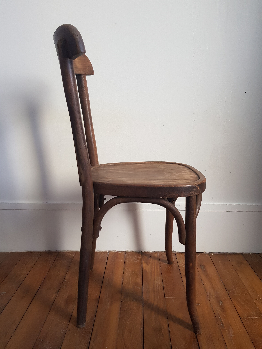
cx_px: 131
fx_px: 262
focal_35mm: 26
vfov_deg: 67.3
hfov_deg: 53.1
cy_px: 174
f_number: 1.7
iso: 100
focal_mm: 4.2
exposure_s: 1/60
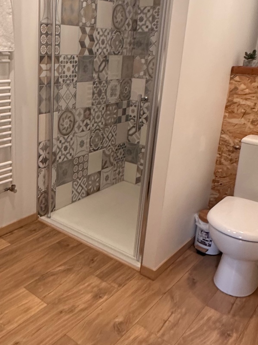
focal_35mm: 35
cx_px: 41
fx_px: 348
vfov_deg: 52.5
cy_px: 153
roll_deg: -0.7
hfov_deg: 38.7
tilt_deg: -15.8
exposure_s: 1/78
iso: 320
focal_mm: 2.22
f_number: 2.2
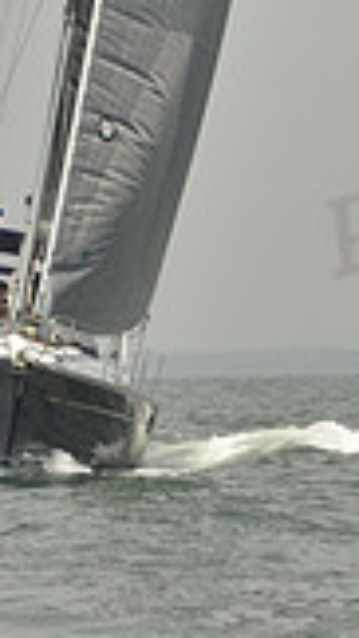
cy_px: -374
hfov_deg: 3.2
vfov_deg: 5.7
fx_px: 6336
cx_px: 124
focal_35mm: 374
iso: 560
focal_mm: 100
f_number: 14
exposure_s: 1/1250
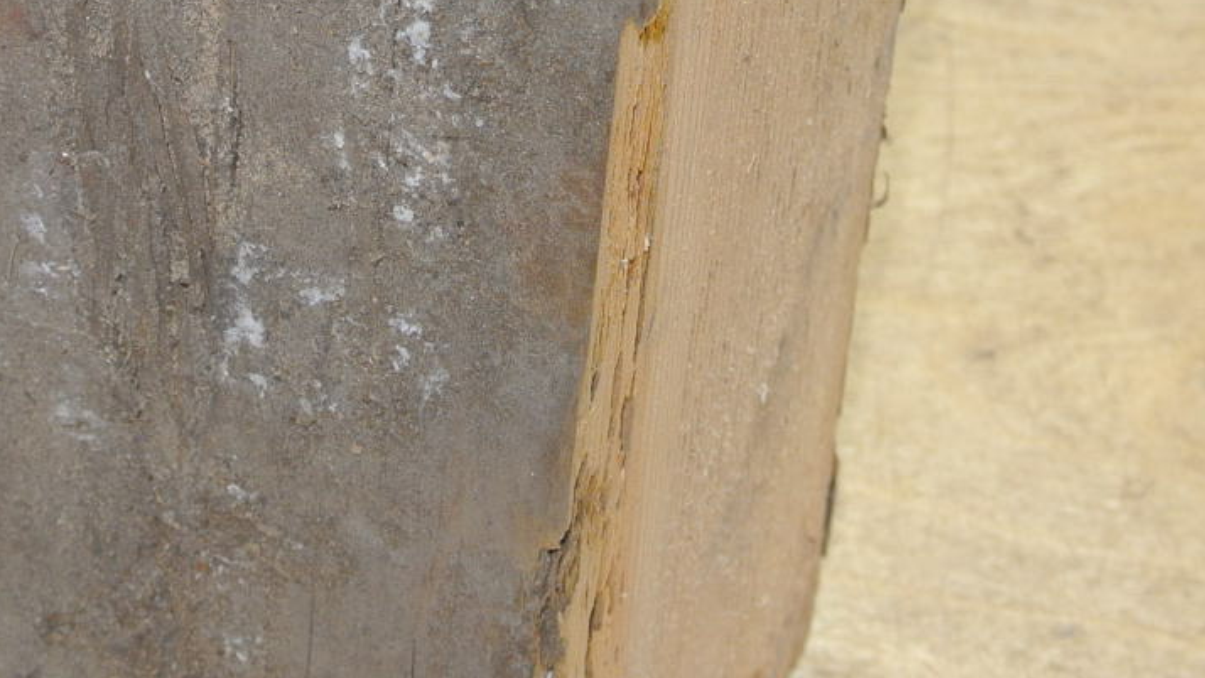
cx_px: 547
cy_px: 44
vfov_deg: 8.3
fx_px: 4634
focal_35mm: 145
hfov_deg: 14.8
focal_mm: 18.9
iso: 280
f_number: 4.8
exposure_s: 1/60
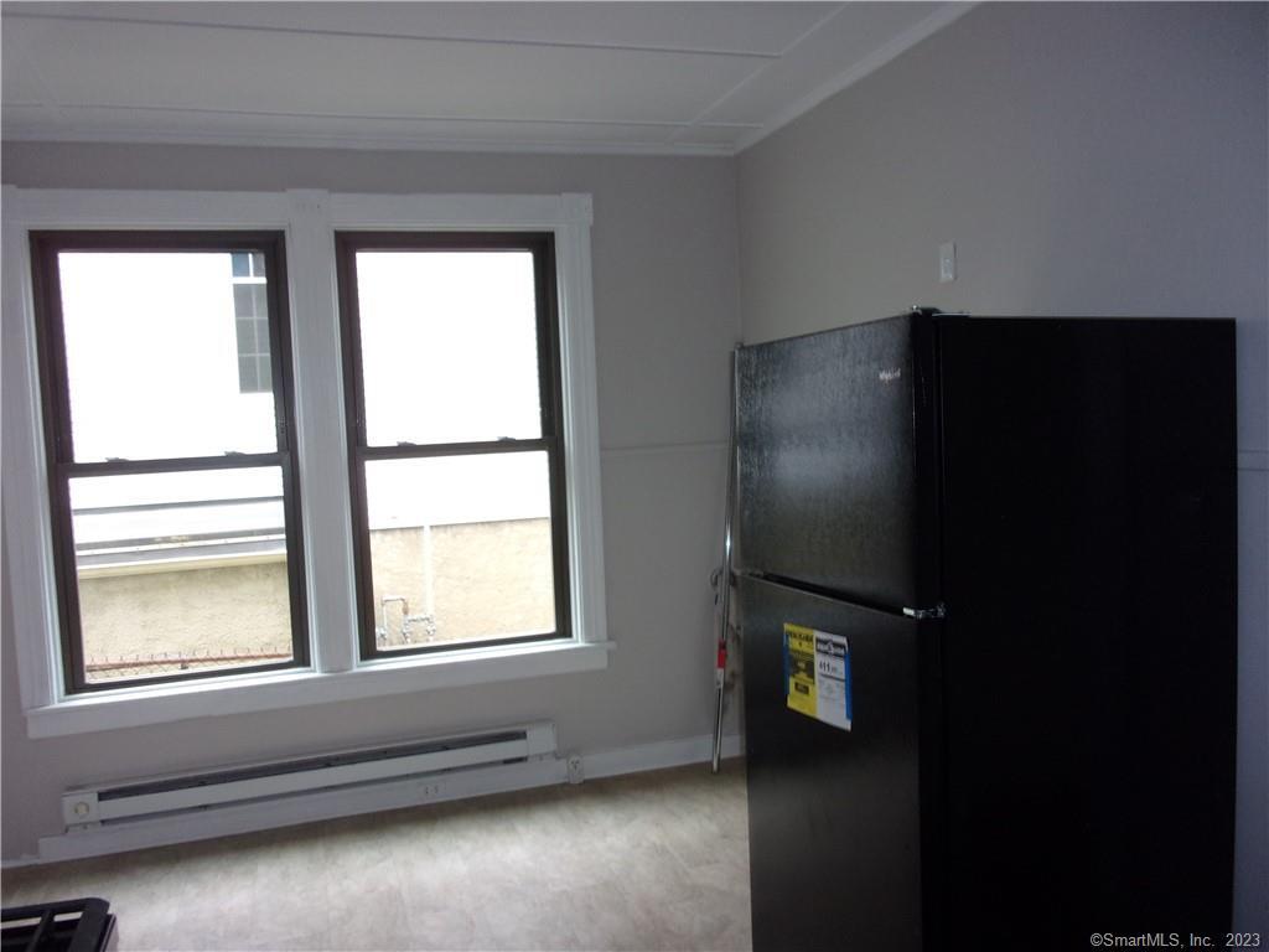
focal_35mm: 28
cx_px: 634
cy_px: 476
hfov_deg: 63.4
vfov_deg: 49.7
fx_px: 1026
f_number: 3.9
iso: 127
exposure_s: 1/34
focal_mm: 5.1
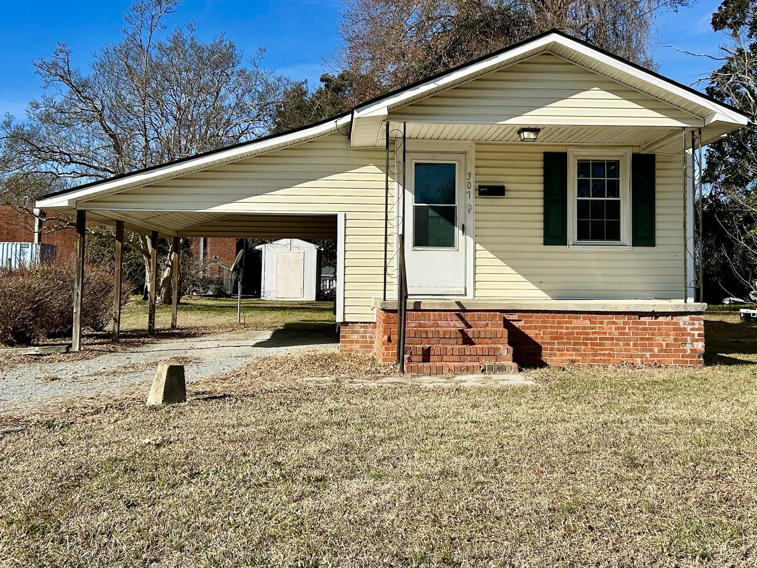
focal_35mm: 39
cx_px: 432
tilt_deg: +3.3
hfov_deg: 47.7
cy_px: 242
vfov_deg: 36.7
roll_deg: +0.0
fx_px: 853
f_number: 1.5
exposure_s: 1/4630
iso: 50
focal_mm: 5.7
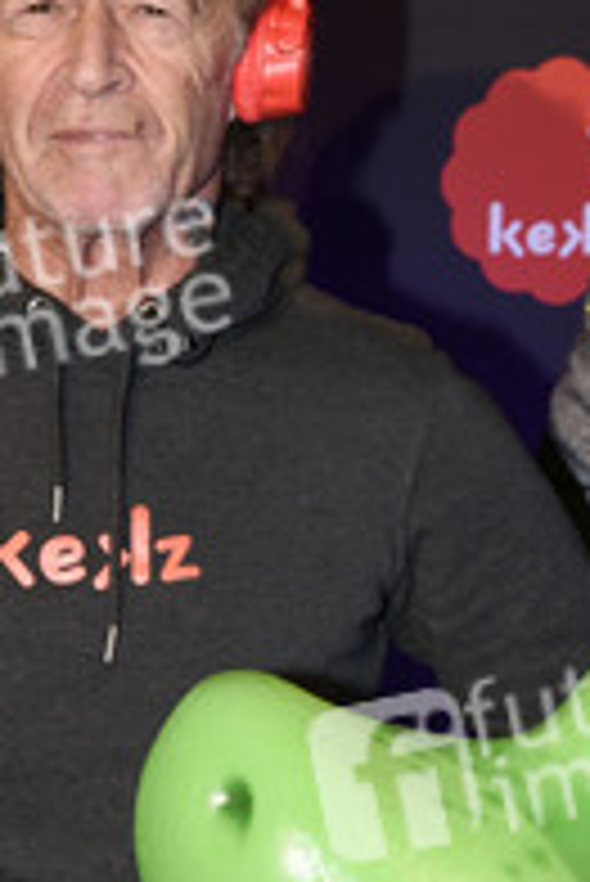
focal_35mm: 167
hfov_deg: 8.2
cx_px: 131
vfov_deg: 12.3
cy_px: 531
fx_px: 4098
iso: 1600
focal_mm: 82
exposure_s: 1/125
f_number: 6.3
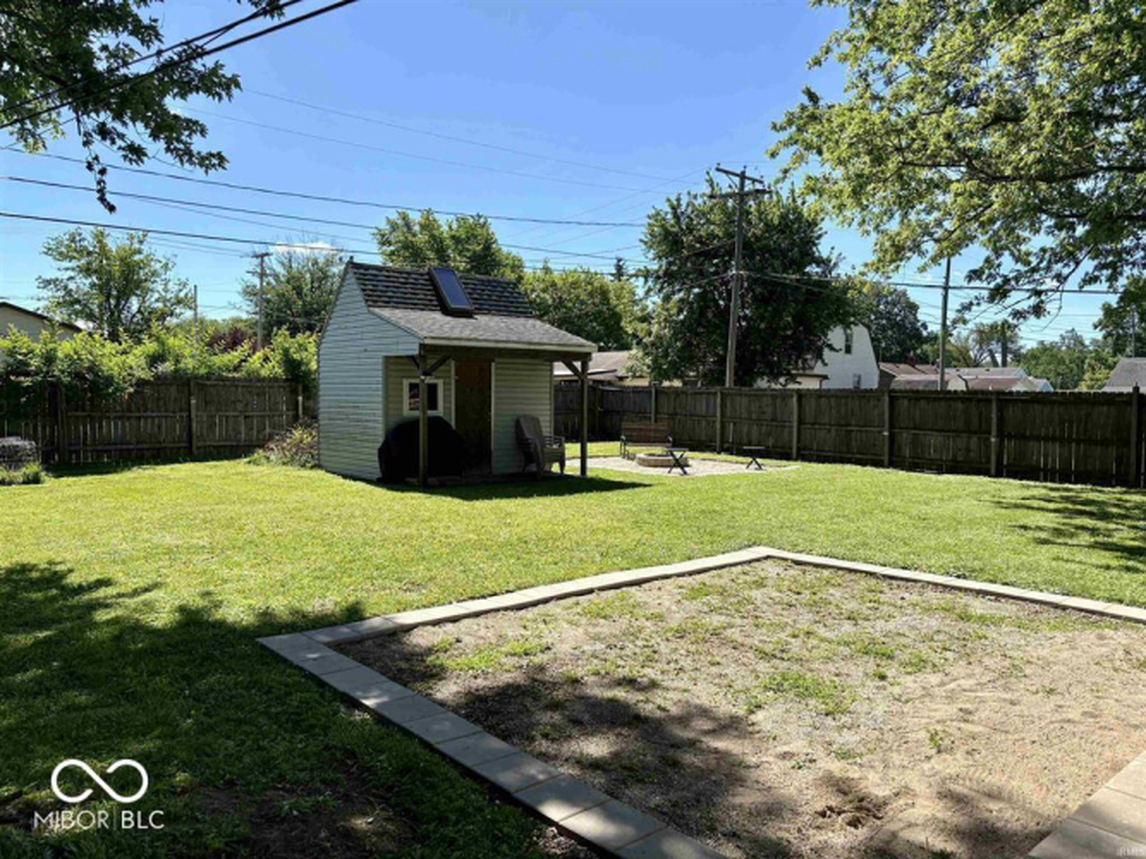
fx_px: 861
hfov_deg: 67.3
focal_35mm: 26
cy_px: 430
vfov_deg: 53.0
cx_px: 573
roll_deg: -0.4
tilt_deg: -1.7
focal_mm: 5.96
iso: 50
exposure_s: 1/2865
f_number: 1.6
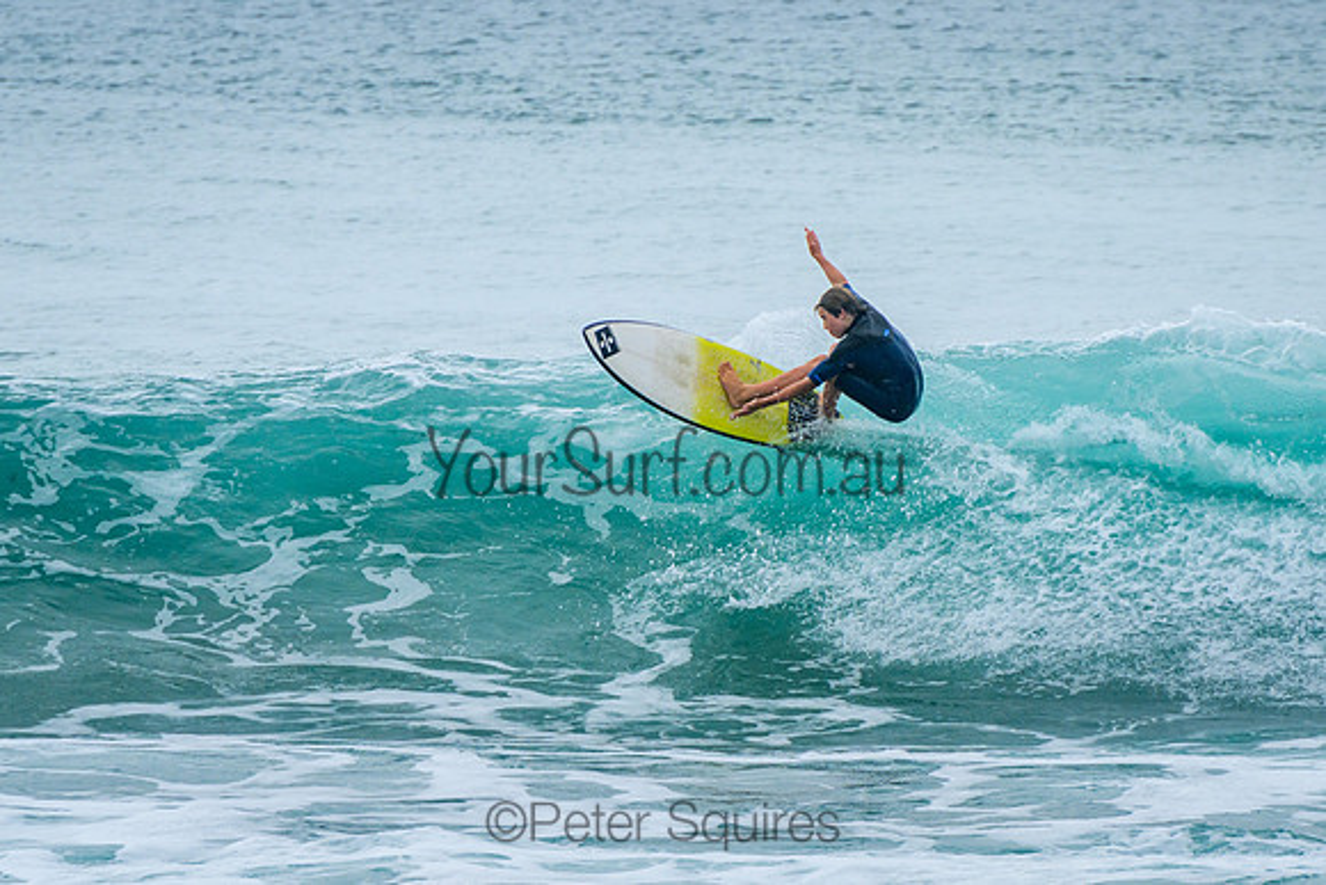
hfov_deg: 3.7
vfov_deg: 2.5
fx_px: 20275
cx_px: 800
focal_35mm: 550
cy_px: 436
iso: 500
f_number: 11
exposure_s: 1/2000
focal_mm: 400
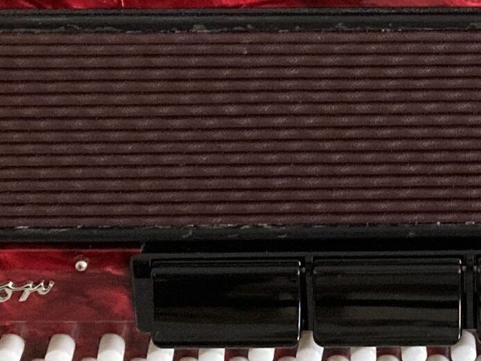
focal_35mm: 121
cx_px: 563
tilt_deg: -11.3
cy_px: -137
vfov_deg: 11.8
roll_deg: -0.6
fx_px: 1682
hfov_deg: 15.7
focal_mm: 3.99
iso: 400
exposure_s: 1/40
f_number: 1.8
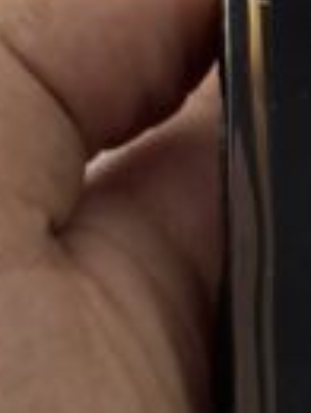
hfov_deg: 7.0
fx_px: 2519
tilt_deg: -21.0
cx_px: 432
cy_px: 272
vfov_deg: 9.4
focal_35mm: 211
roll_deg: -2.8
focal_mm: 6.76
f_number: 1.78
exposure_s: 1/50
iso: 80
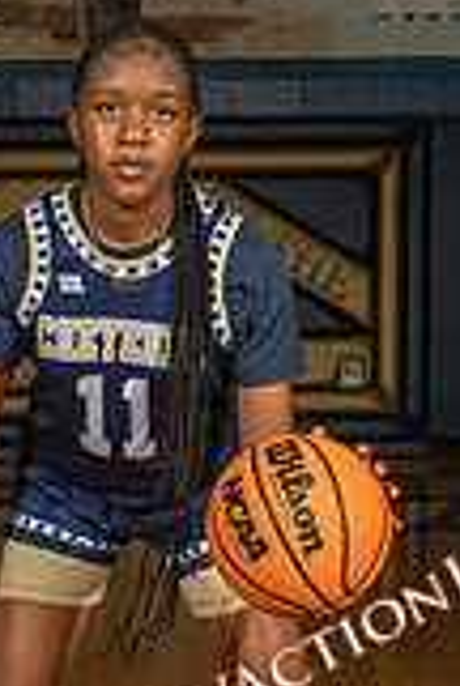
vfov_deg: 18.8
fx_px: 2023
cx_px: 200
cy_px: 656
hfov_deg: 13.0
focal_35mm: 106
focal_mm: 38
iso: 160
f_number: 7.1
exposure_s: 1/200
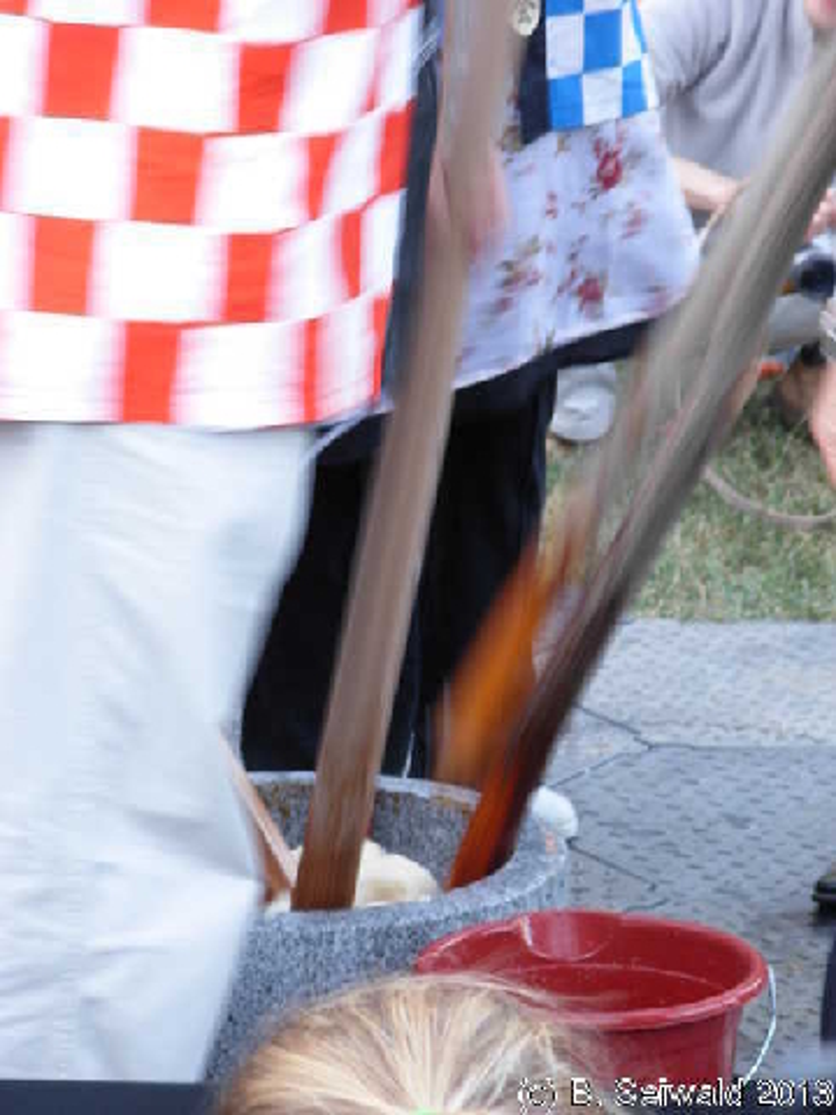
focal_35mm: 190
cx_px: 418
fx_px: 6118
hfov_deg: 7.8
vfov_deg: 10.4
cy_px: 558
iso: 100
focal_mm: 31.4
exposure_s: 1/11.3
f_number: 5
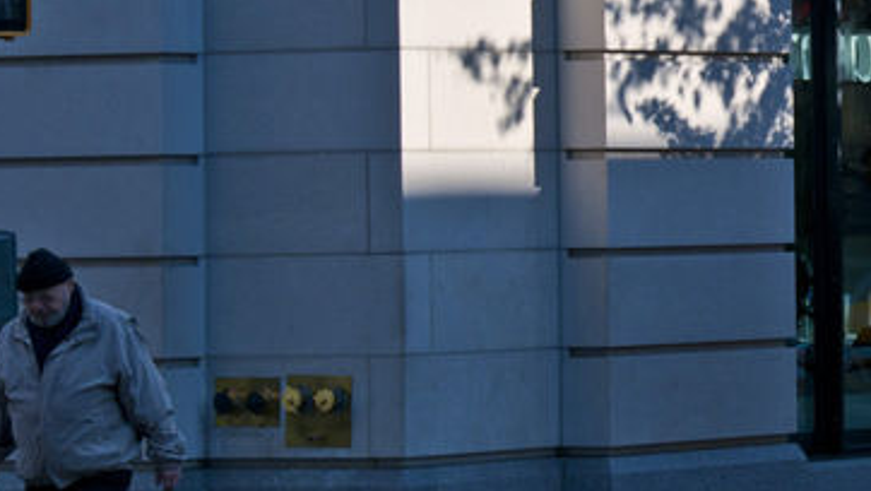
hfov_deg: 8.4
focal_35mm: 253
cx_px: 1068
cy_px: 61
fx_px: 5853
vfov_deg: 4.8
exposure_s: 1/500
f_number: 6.3
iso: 200
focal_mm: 65
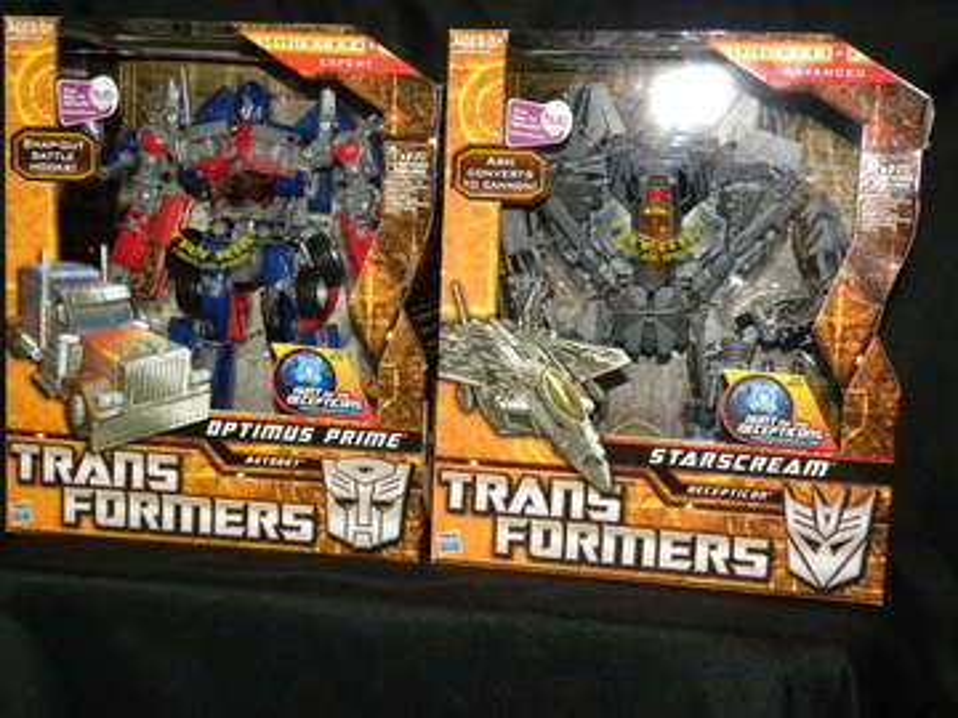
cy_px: 359
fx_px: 1273
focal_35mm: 46
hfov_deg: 41.2
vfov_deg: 31.5
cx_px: 479
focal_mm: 8.2
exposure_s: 1/30
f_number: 3.2
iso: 400
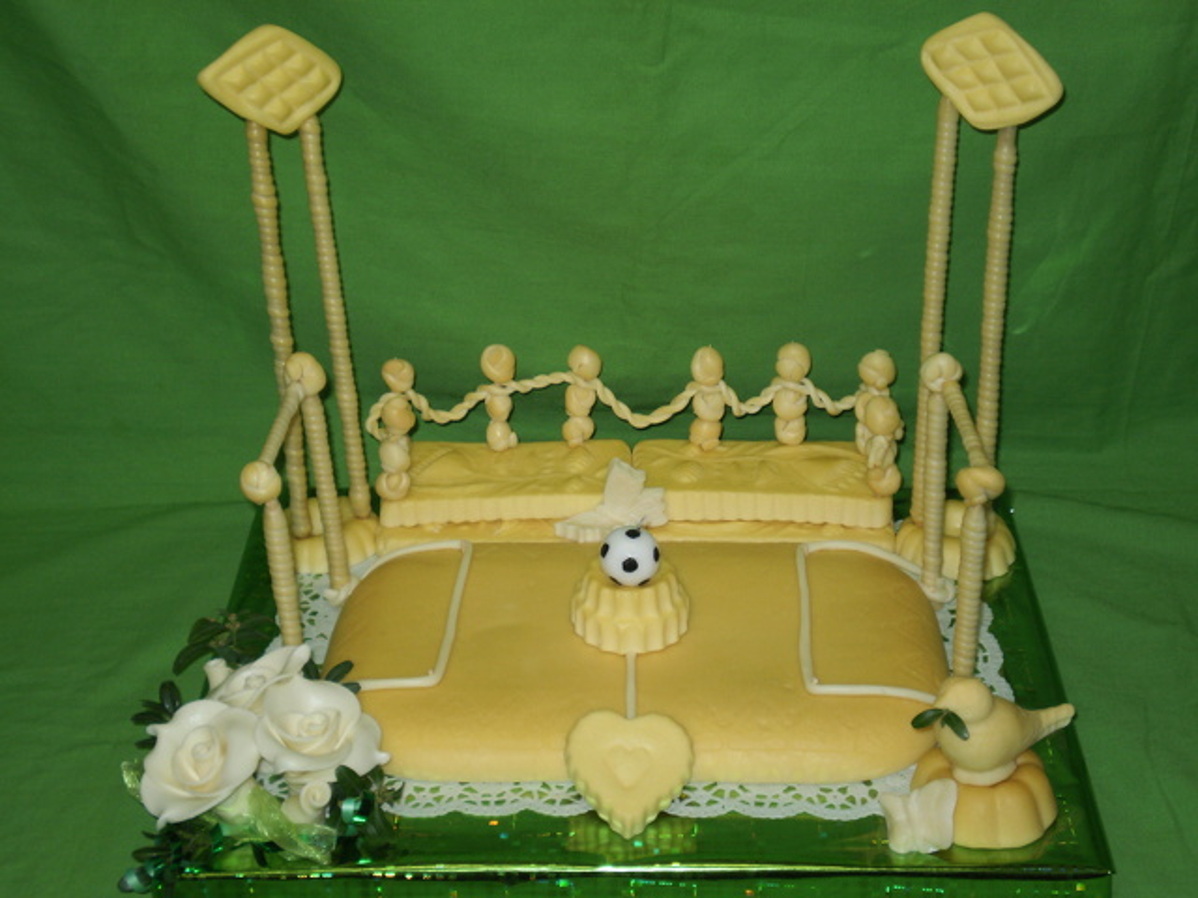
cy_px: 449
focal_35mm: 62
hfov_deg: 31.2
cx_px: 599
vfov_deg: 23.7
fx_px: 2146
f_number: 4.2
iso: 100
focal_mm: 10.3
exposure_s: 1/40
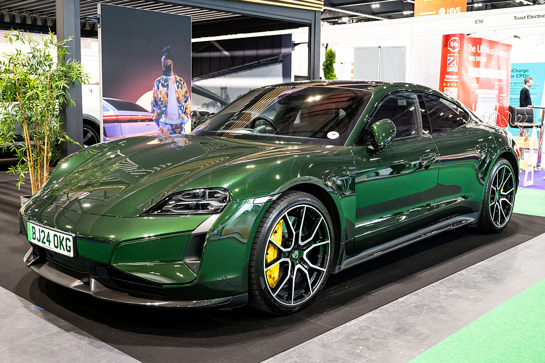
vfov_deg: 35.1
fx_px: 575
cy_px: 177
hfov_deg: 50.7
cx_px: 266
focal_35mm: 38
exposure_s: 1/40
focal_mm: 37
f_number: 5.6
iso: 1250
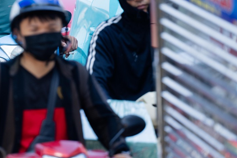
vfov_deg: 2.6
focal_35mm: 539
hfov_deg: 3.8
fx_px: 3548
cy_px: 12
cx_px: 27
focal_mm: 190
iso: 125
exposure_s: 1/640
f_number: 2.8
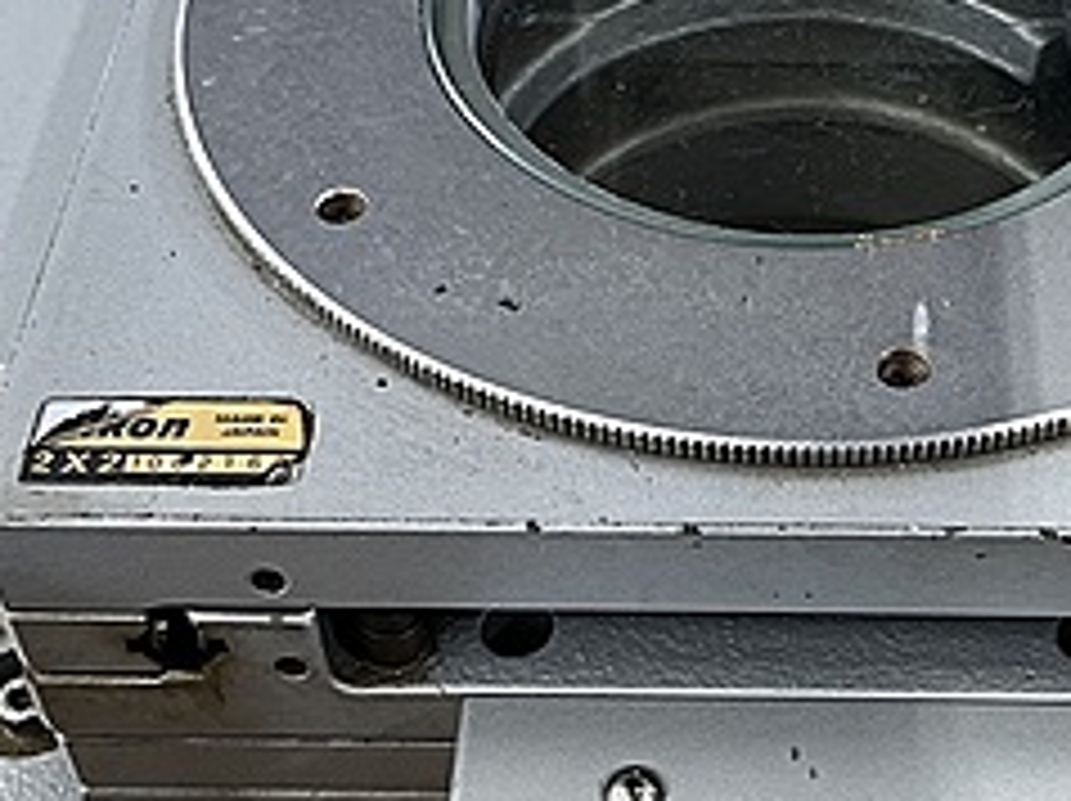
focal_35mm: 70
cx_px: 770
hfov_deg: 27.5
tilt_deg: -48.3
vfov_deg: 21.0
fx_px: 2164
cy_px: 472
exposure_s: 1/112
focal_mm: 5.1
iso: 125
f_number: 1.6
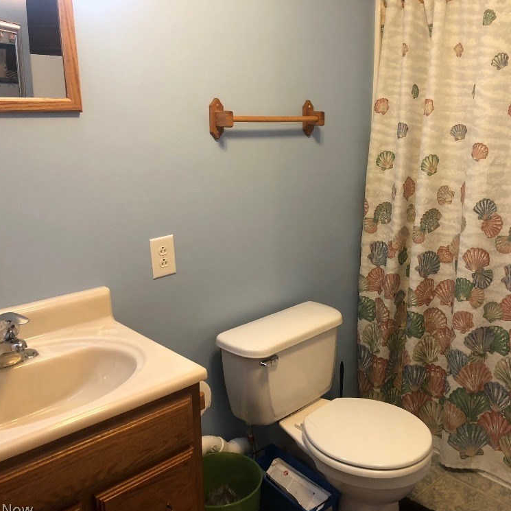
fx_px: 568
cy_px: 258
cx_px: 313
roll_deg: -0.9
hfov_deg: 48.1
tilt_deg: -15.7
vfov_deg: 48.4
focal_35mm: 34
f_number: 1.8
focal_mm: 3.99
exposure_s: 1/15
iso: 40
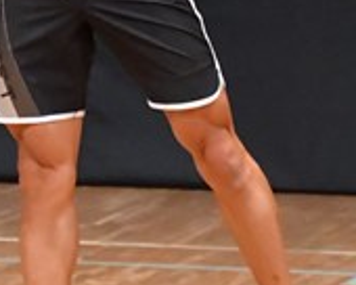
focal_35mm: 1222
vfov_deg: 1.3
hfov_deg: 1.6
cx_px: 112
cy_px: -23
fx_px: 12875
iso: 8000
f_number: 5.6
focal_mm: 190
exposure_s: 1/400
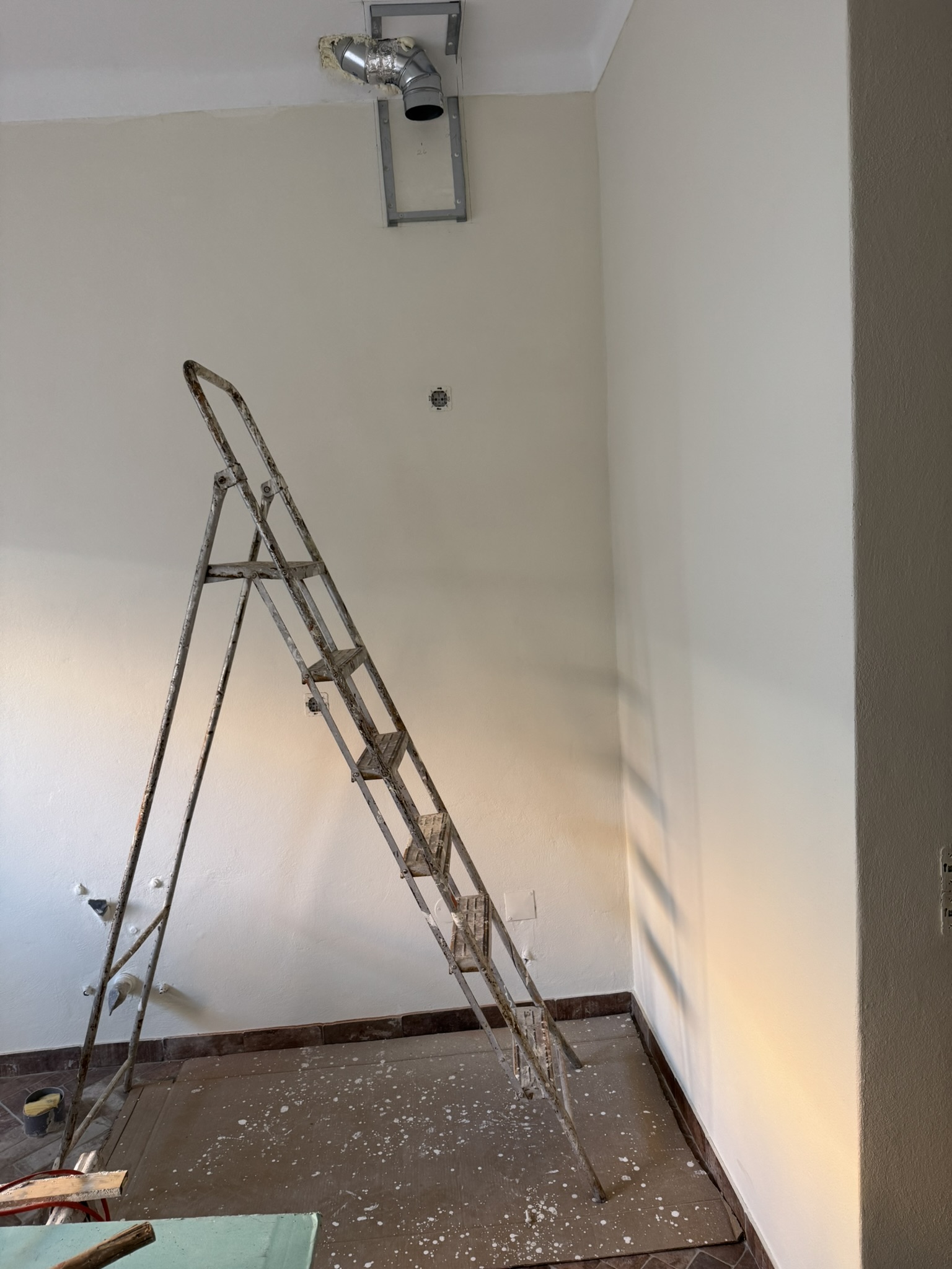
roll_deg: +3.1
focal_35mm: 24
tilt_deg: -8.4
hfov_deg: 56.8
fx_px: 880
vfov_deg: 71.6
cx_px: 476
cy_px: 634
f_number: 1.78
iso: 200
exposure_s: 1/121
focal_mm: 6.76
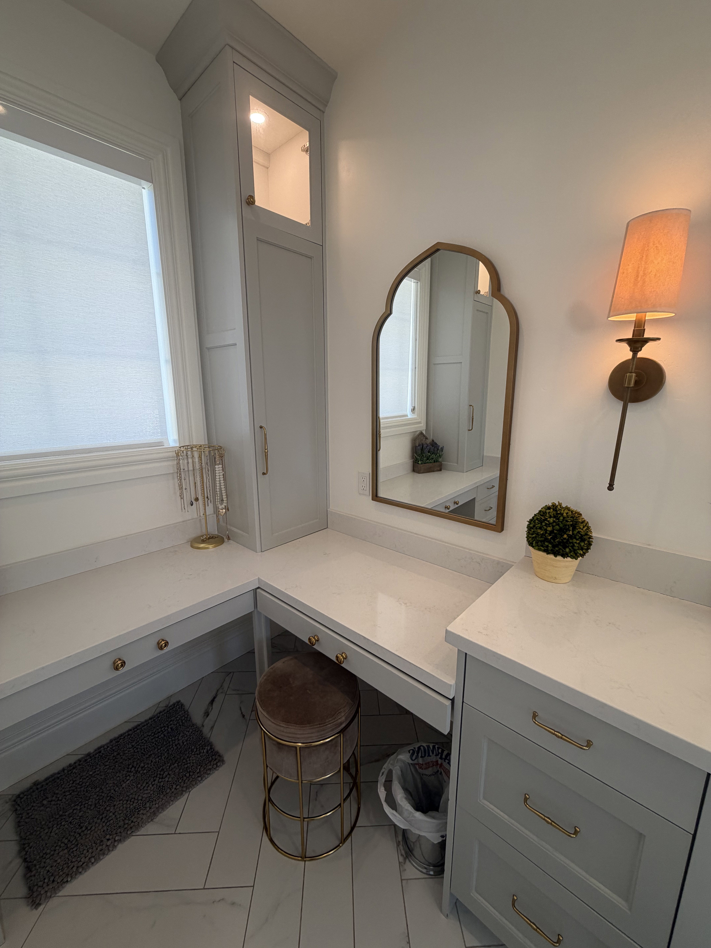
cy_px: 474
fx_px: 383
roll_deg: -0.6
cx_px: 356
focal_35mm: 14
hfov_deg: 85.7
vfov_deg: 102.1
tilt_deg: -11.8
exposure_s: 1/120
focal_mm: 2.22
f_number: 2.2
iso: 64
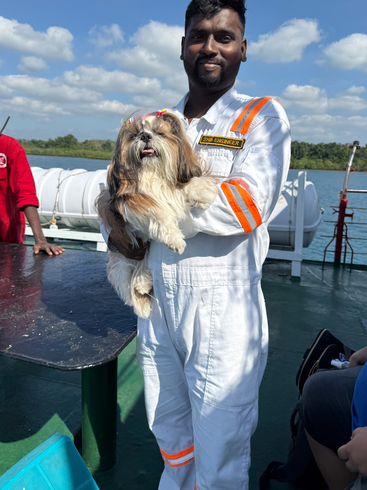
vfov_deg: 65.1
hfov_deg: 51.3
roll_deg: -4.6
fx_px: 382
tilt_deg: -8.4
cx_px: 176
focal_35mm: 27
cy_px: 215
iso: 80
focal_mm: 6.76
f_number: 1.78
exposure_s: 1/6173
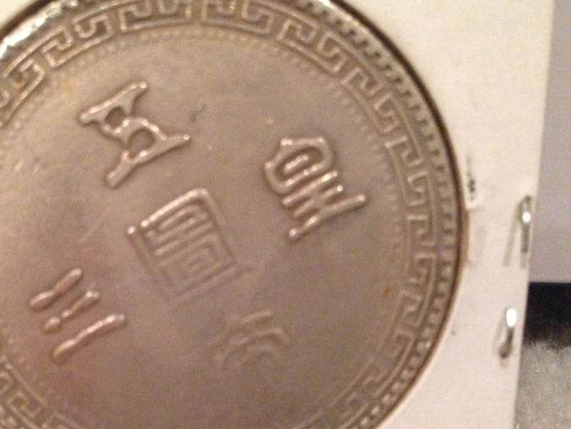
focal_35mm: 49
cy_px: 268
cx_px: 193
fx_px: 808
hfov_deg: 38.5
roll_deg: -2.1
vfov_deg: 29.6
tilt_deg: -38.2
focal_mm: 4.12
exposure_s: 1/15
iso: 400
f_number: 2.4
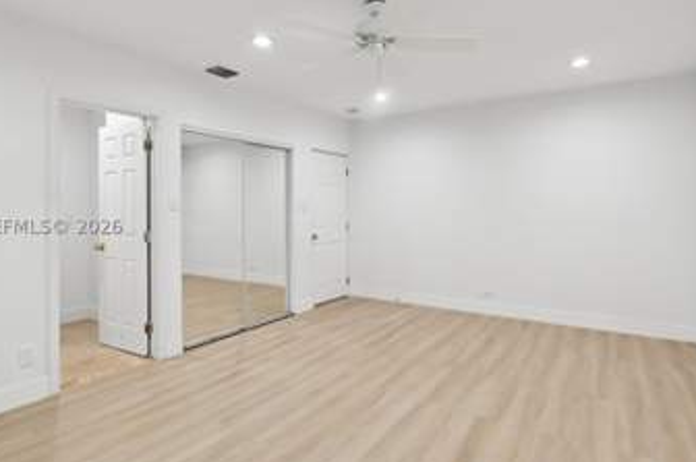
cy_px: 224
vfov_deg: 61.8
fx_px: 386
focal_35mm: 20
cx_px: 352
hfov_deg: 84.1
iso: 250
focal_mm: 14
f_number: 8
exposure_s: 1/13
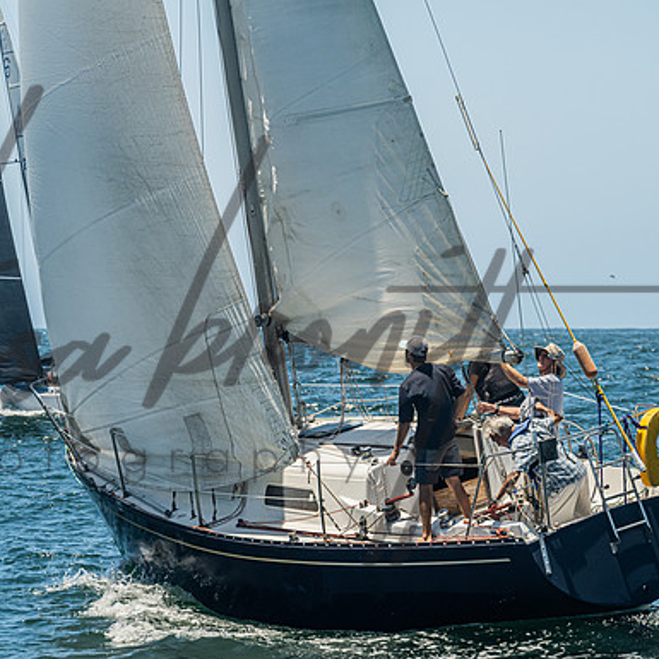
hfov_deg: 8.5
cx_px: 302
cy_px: 375
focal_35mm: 205
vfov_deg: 8.5
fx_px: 4415
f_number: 6.3
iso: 320
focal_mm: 140
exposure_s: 1/1250
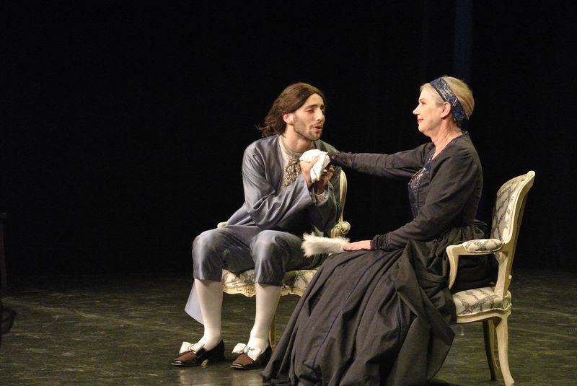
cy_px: 193
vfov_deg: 11.5
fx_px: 1909
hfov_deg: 17.2
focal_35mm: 119
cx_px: 288
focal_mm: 44.2
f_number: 5.6
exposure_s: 1/100
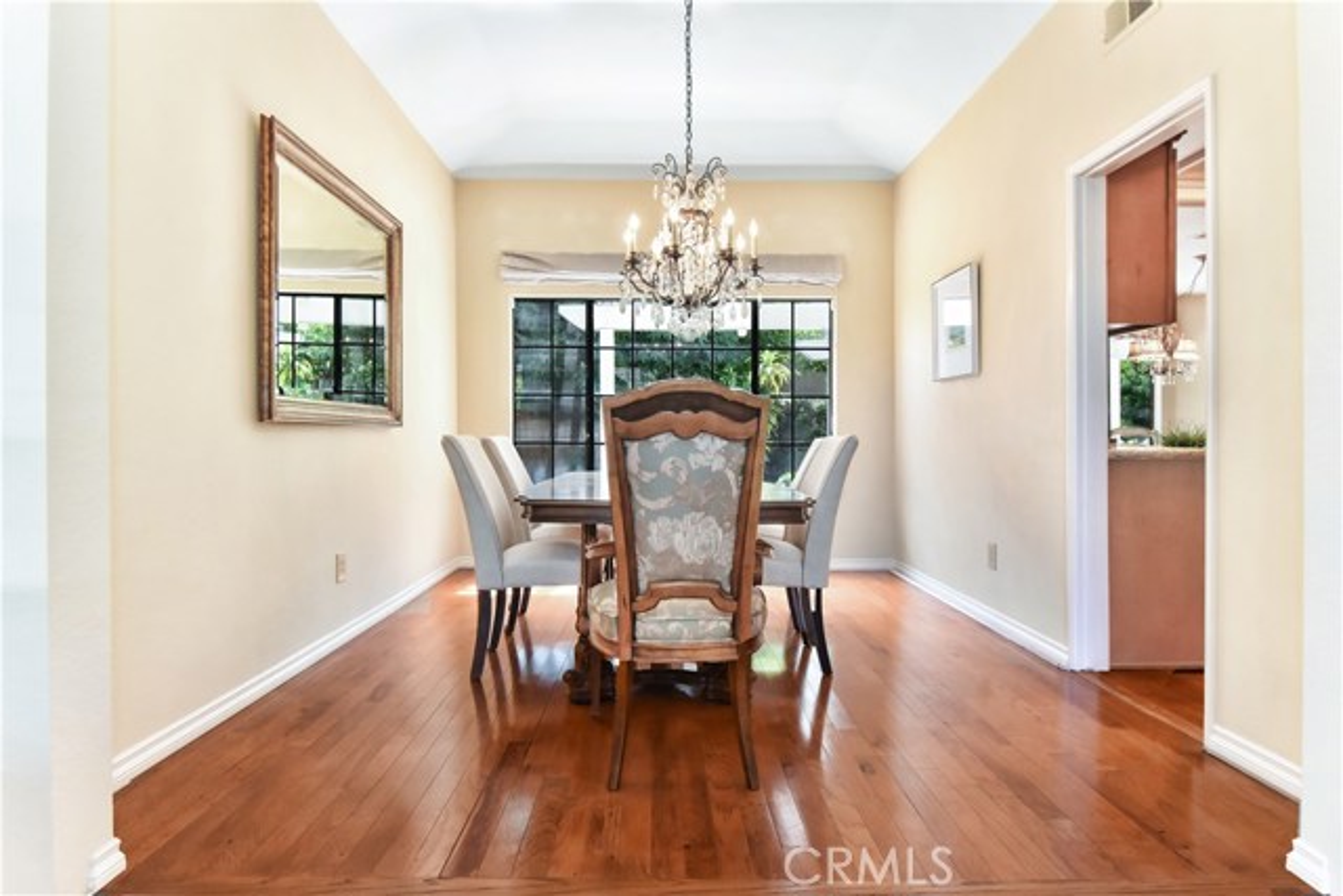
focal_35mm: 20
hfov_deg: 85.4
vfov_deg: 63.2
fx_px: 728
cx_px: 672
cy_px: 448
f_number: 8
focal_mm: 13
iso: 800
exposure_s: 1/30
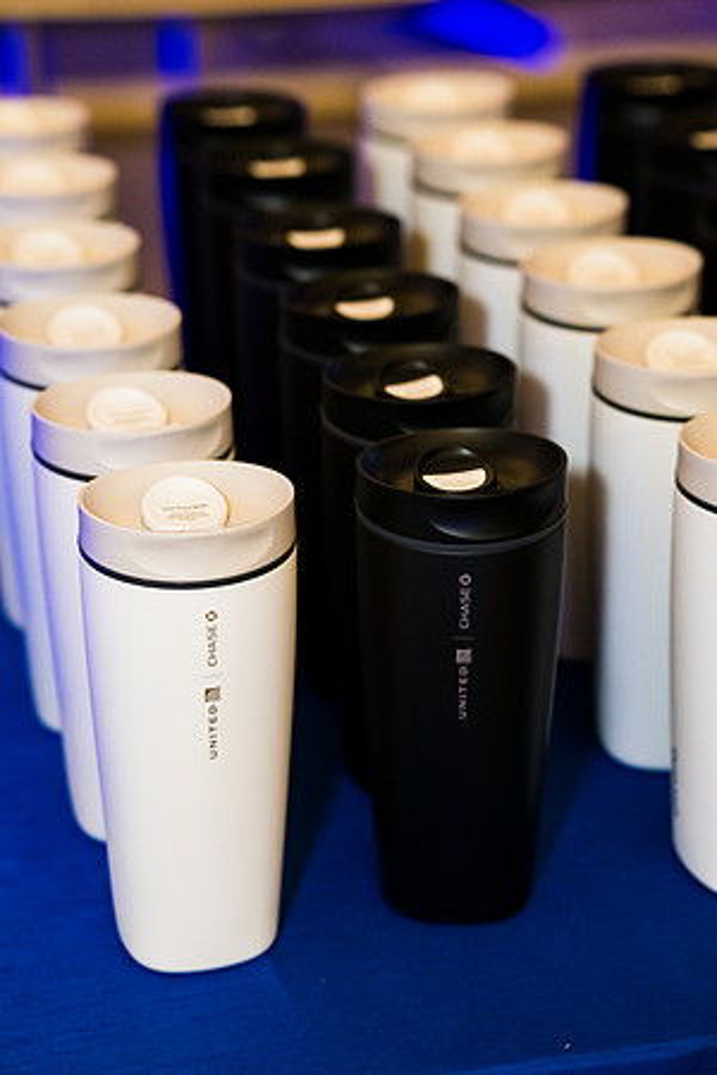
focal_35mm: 84
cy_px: 538
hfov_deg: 16.3
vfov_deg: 24.2
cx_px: 358
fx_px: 2509
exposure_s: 1/50
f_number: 3.5
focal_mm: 84
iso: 2500
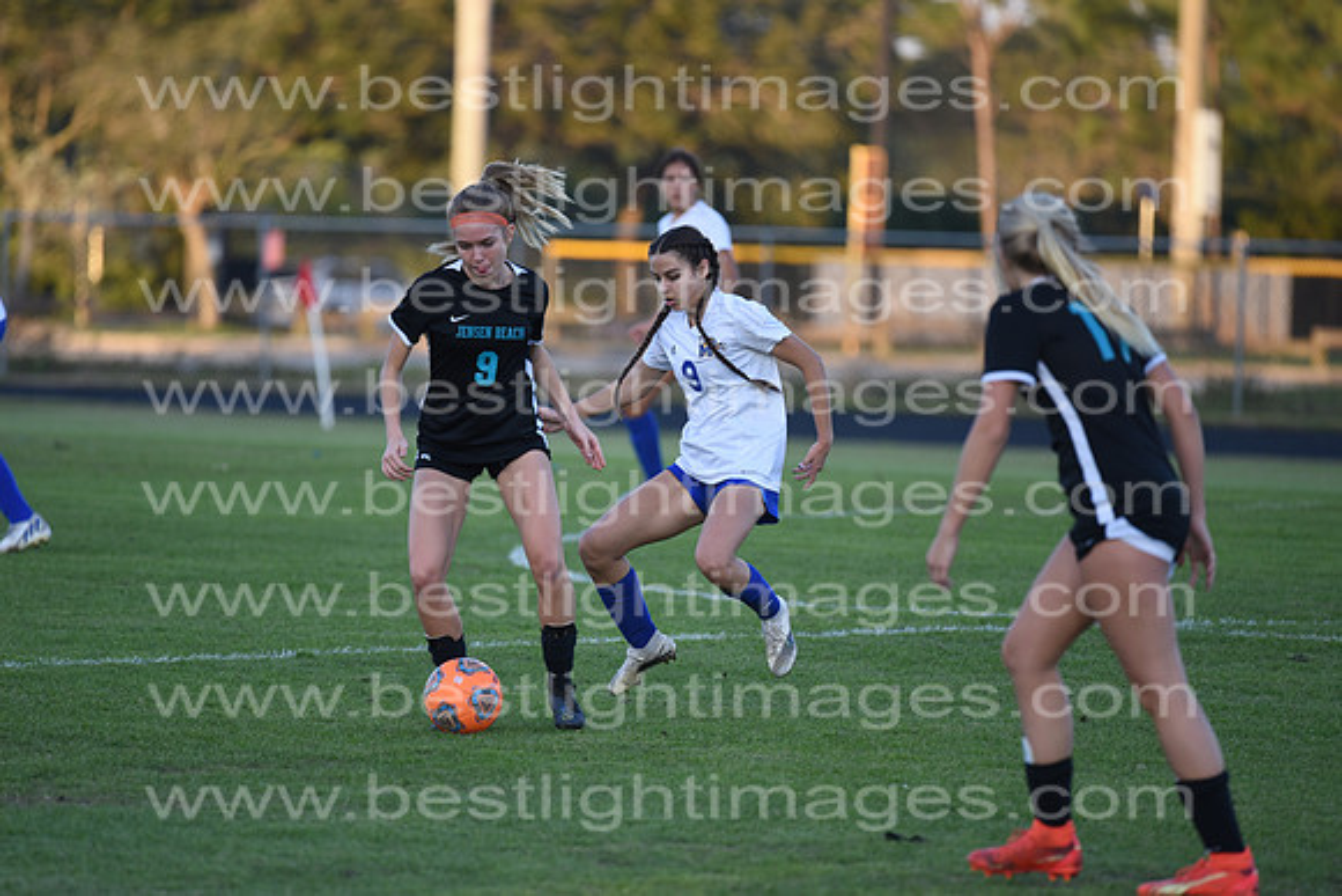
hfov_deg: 6.9
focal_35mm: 300
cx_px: 671
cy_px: 448
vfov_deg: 4.6
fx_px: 11185
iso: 720
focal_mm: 300
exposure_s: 1/800
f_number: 4
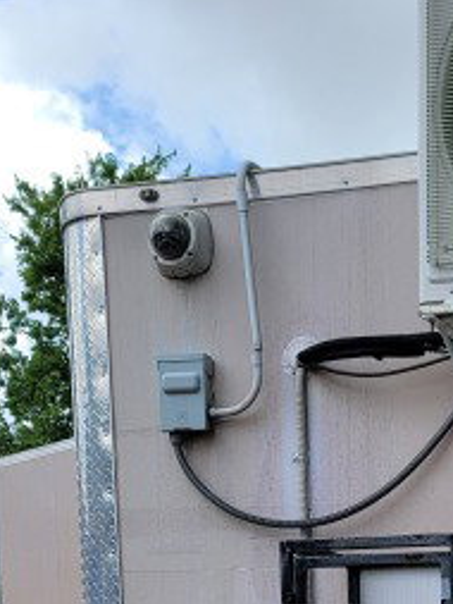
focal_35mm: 77
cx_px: 494
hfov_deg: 18.5
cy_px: 794
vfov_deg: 22.5
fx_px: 1342
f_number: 1.8
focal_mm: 6.7
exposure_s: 1/519
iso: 16
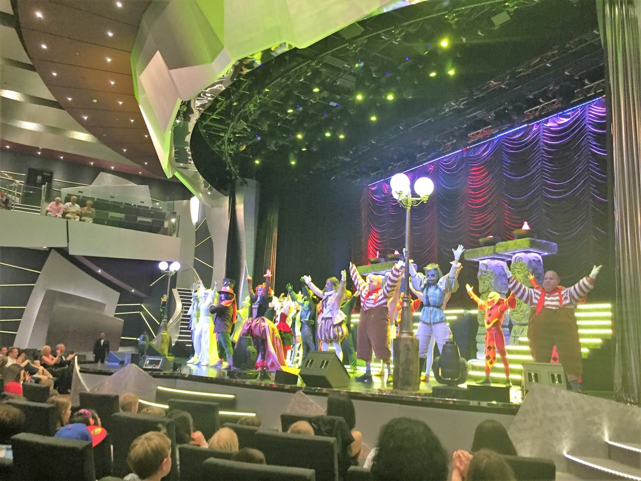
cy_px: 240
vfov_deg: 48.2
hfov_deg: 61.7
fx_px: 537
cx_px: 320
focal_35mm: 29
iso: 250
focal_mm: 4.15
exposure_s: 1/33
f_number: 2.2
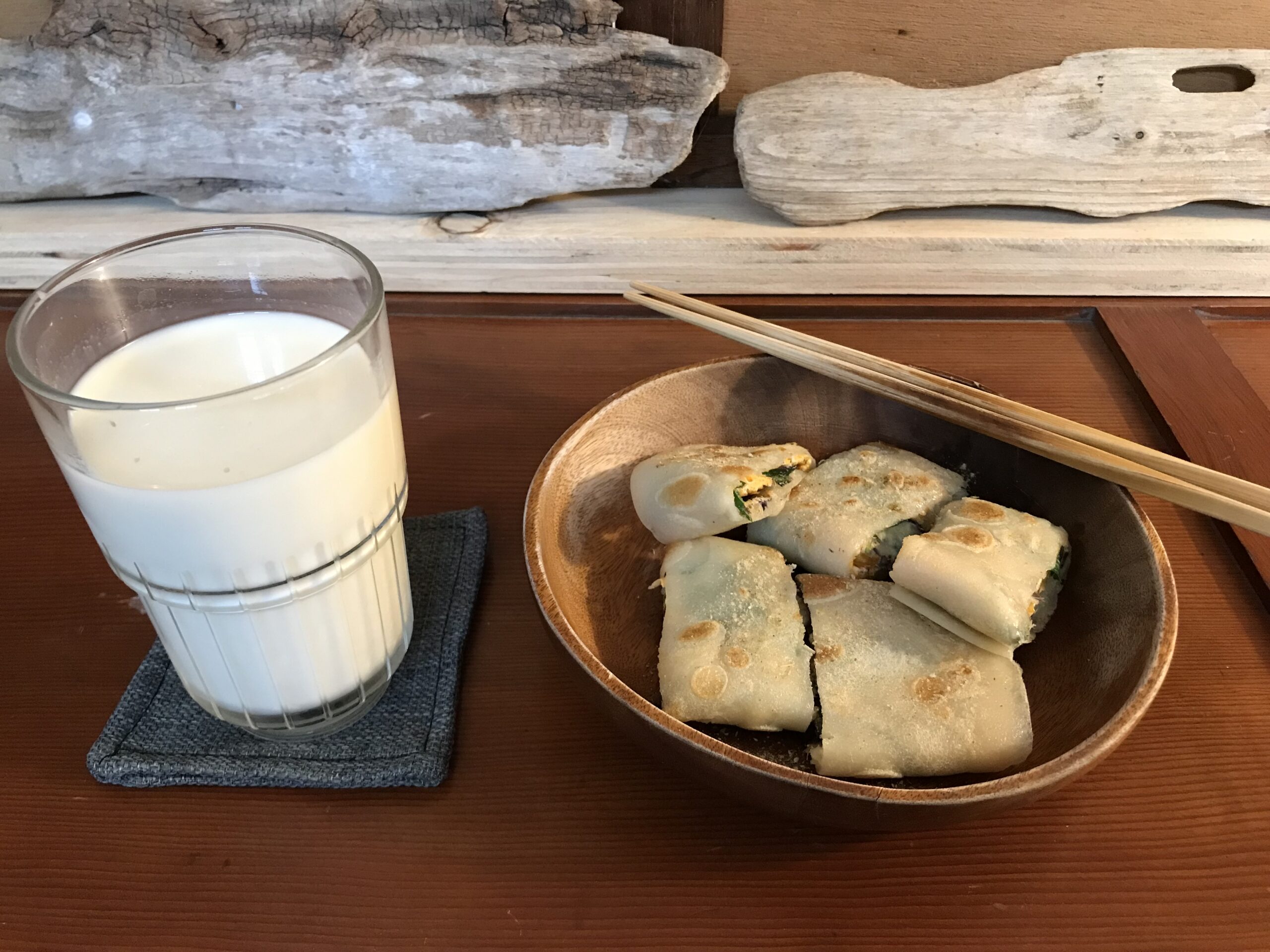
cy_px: 476
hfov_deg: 63.4
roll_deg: -0.9
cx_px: 635
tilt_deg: -38.6
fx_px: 1027
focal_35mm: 28
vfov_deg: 49.7
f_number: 1.8
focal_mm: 3.99
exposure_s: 1/15
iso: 80
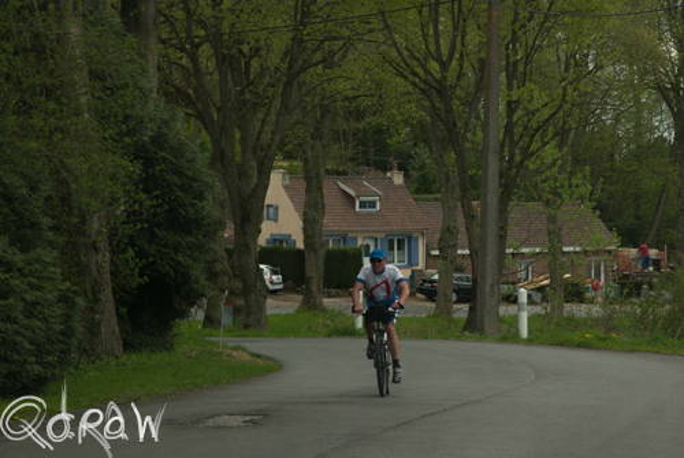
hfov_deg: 13.7
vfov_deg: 9.2
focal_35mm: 150
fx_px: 2854
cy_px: 229
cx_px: 342
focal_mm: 100
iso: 200
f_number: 11
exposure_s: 1/200
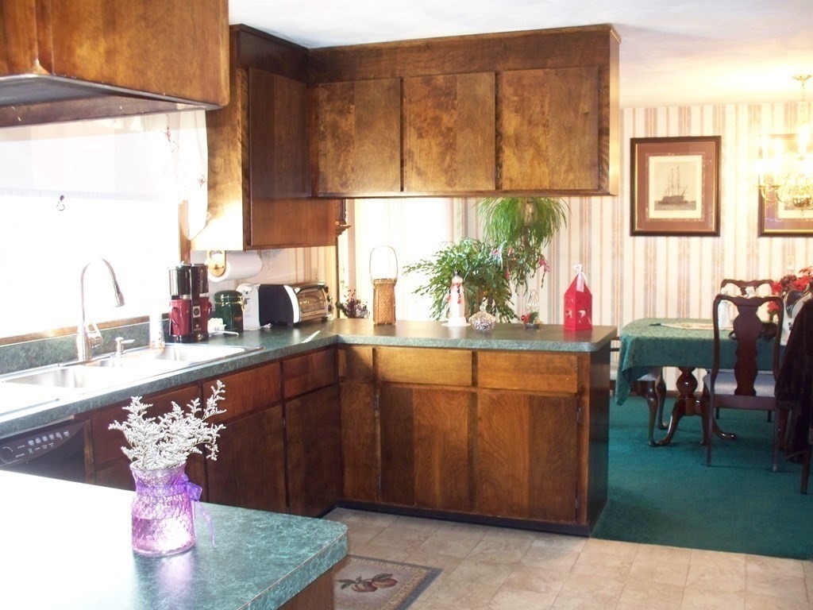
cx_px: 406
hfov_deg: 52.6
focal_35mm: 35
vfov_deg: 40.7
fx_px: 822
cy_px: 305
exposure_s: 1/30
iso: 400
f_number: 2.8
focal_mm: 7.54
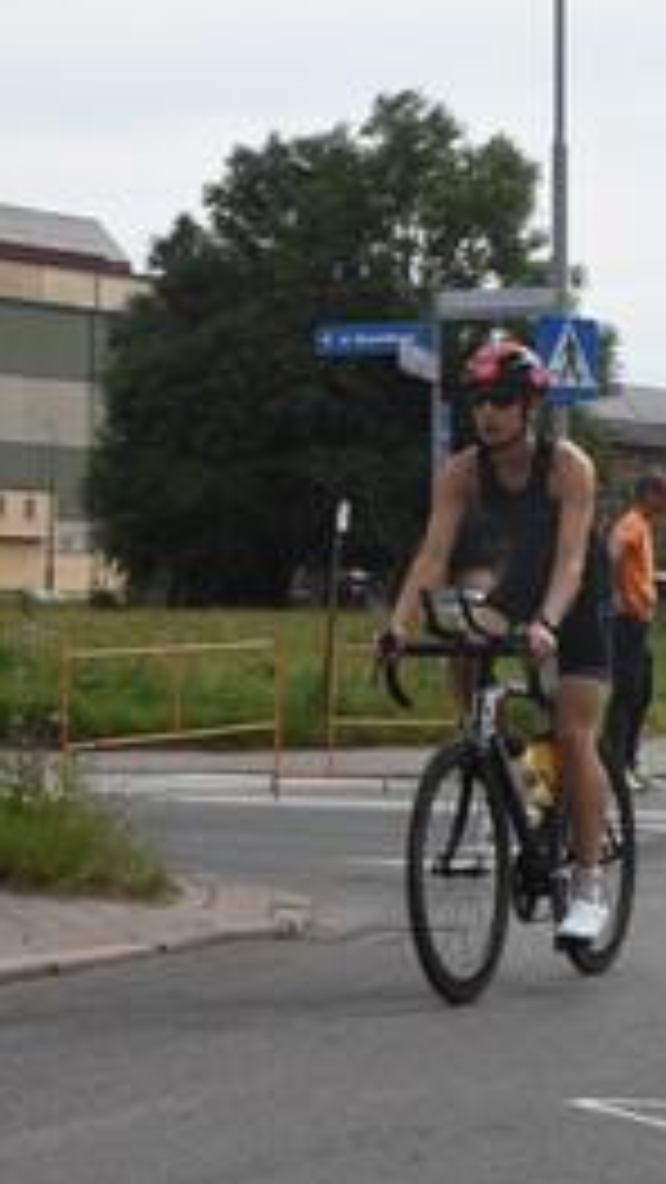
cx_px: 513
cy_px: 612
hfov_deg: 10.3
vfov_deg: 18.3
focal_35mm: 117
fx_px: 3672
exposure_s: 1/800
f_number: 14
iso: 1250
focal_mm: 46
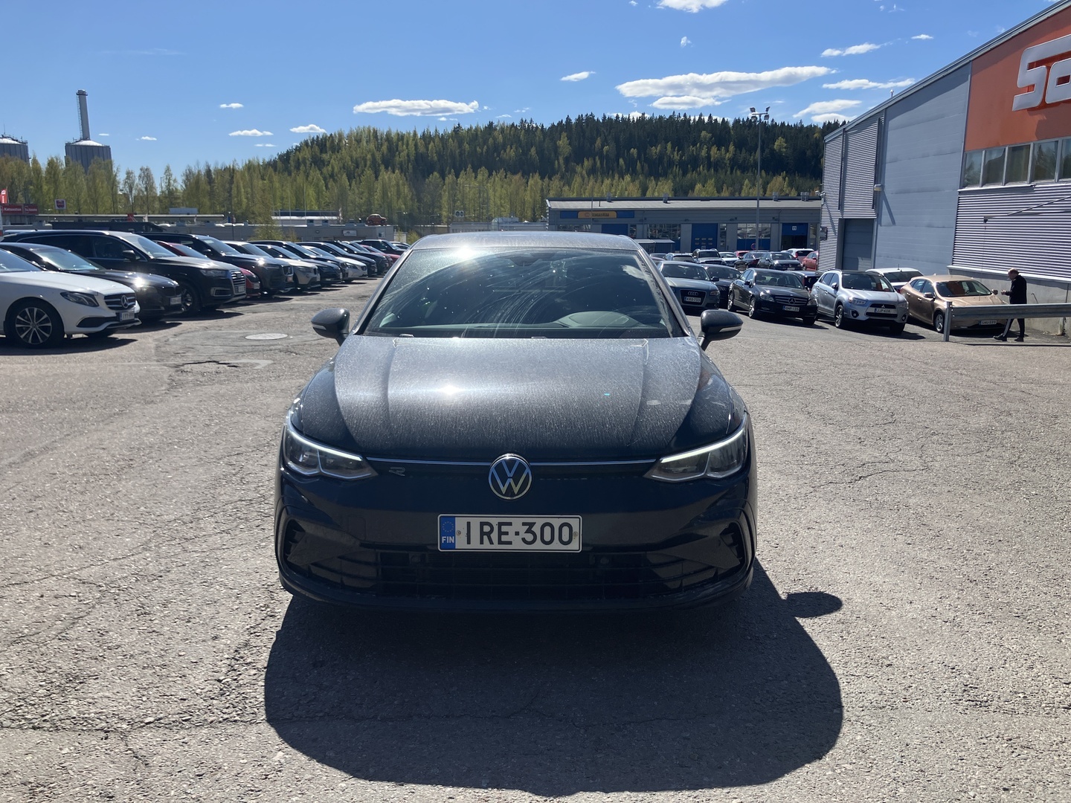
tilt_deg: -10.7
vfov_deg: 49.7
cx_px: 536
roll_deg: +1.1
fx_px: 866
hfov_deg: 63.4
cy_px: 402
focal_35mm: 28
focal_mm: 3.99
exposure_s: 1/2558
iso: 32
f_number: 1.8
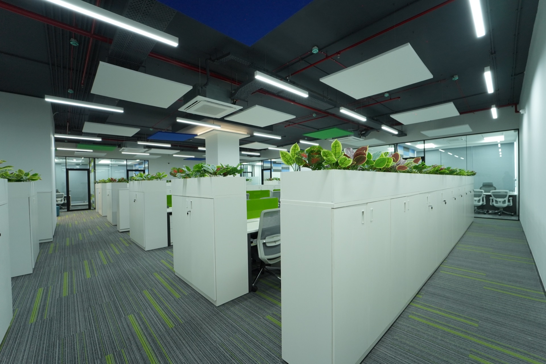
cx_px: 273
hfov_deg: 104.2
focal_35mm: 14
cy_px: 182
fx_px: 212
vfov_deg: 81.3
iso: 1250
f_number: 5
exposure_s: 1/100
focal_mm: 14
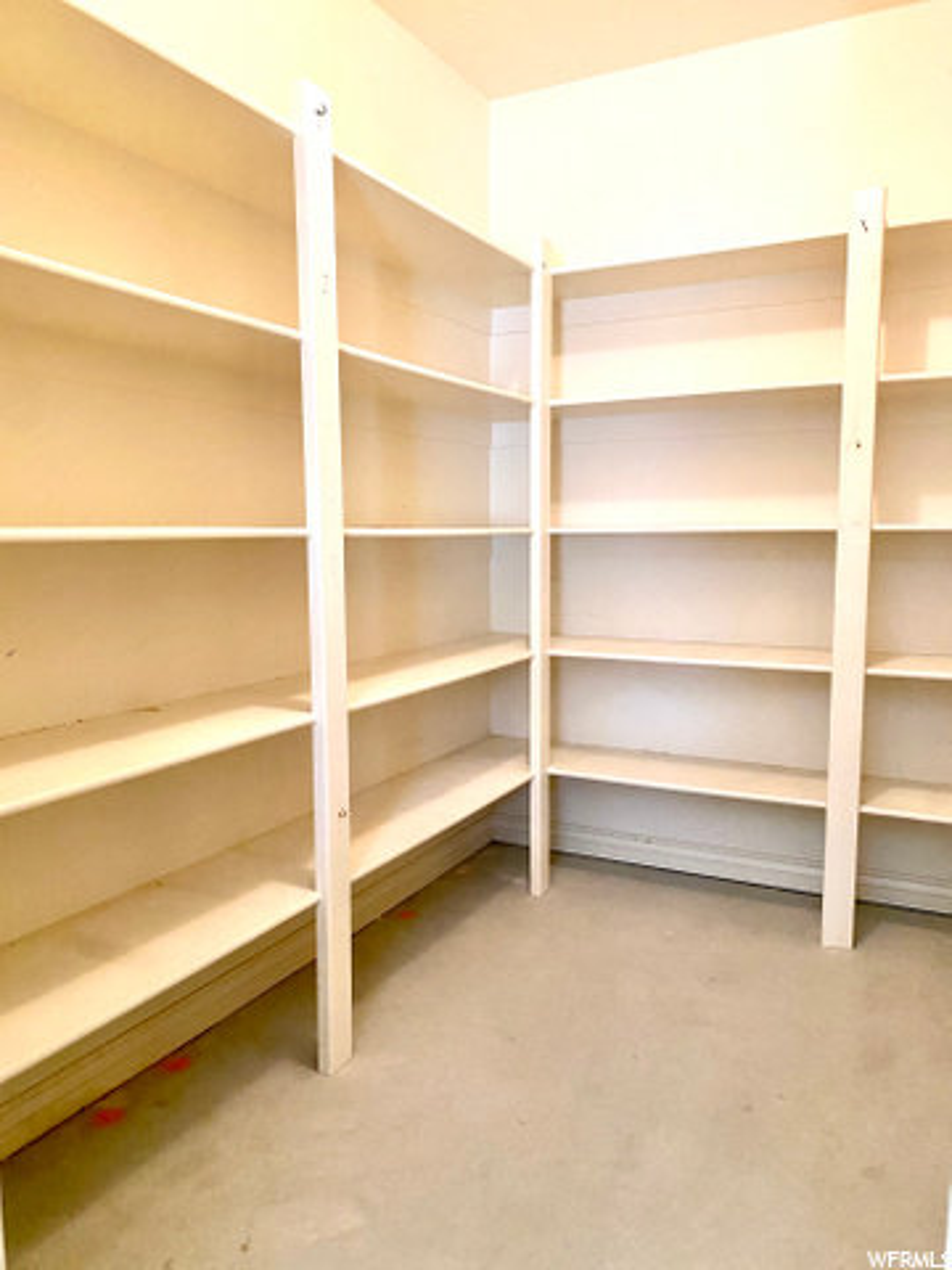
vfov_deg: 67.3
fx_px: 953
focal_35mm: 26
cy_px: 635
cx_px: 476
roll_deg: -0.4
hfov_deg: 53.1
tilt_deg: -6.1
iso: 500
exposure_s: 1/60
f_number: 1.8
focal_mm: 4.25
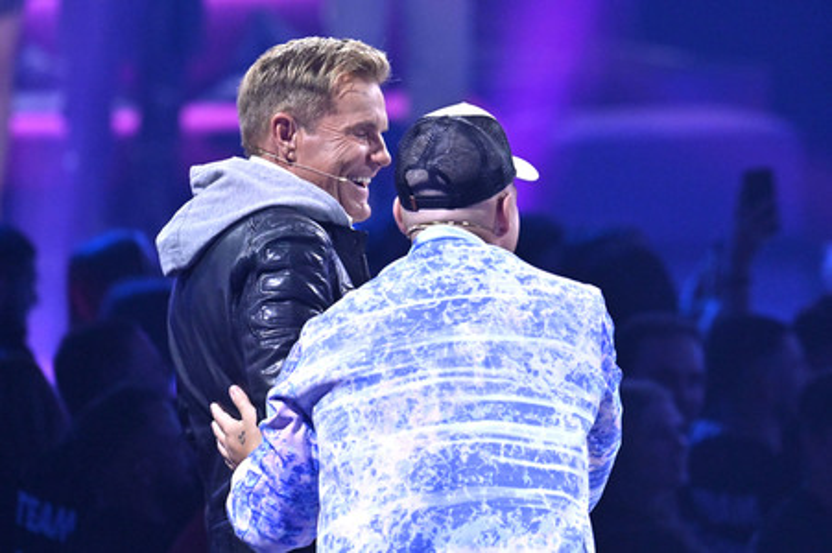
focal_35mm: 400
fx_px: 9237
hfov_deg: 5.2
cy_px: 276
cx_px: 416
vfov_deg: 3.4
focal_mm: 400
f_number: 5.6
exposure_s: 1/640
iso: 5000
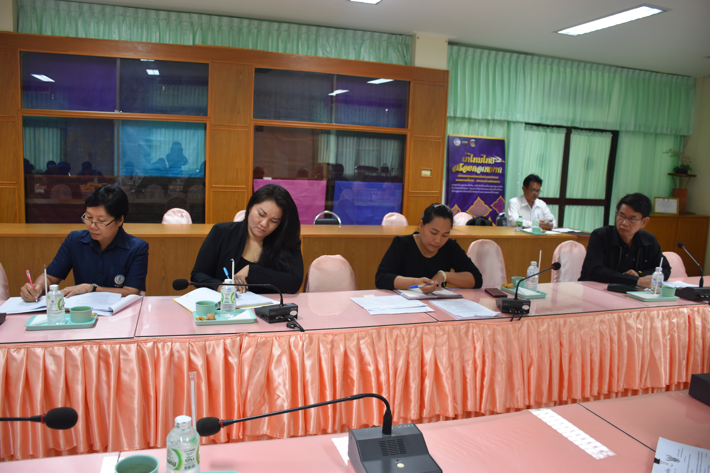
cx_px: 355
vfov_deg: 47.9
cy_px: 236
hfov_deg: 67.4
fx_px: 532
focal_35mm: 27
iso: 560
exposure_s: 1/60
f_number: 4
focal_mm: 18
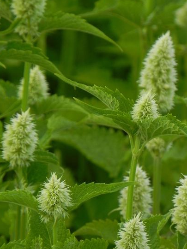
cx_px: 118
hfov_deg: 2.4
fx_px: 4538
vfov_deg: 3.1
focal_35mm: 630
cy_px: 151
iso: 160
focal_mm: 75.7
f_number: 5
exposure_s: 1/30
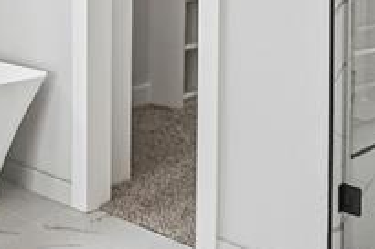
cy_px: -66
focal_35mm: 70
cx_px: 66
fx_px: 728
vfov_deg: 18.2
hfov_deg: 28.2
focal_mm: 14
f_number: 8
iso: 400
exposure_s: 1/100
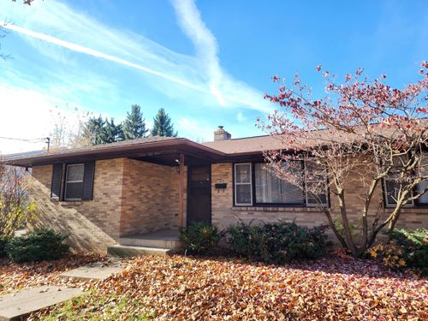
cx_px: 214
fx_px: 284
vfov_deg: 58.9
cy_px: 160
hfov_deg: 73.9
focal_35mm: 23
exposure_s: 1/291
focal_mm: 6.4
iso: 12
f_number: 1.8
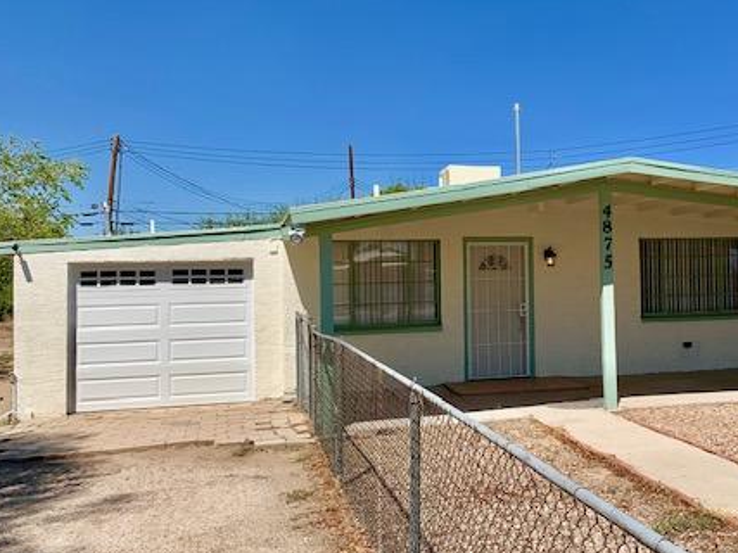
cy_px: 259
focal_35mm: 39
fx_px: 831
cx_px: 534
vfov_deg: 36.8
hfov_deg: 46.5
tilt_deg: +1.0
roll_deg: +0.5
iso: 25
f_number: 1.8
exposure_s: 1/3185
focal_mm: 4.25
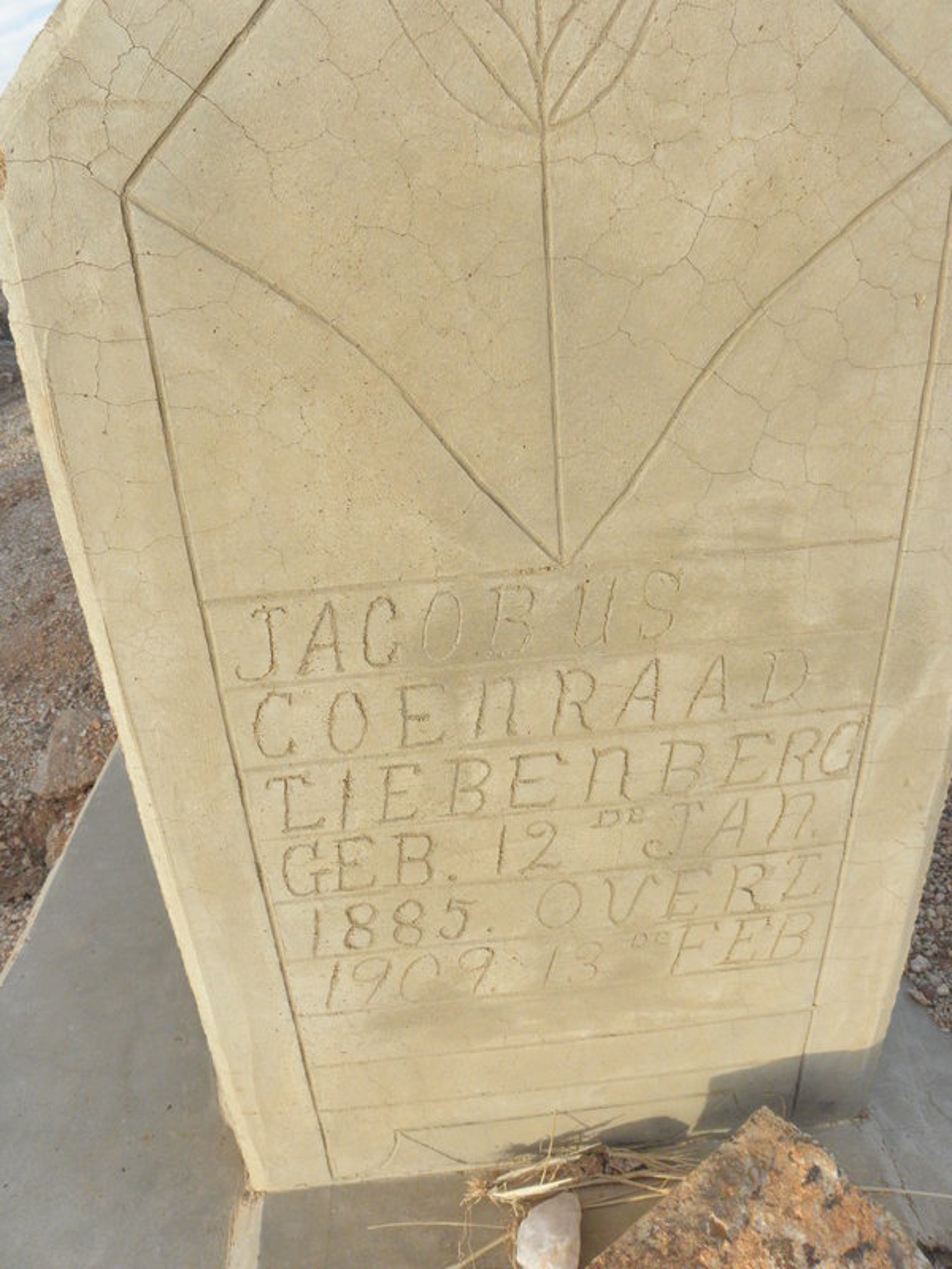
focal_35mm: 26
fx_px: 953
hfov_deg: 53.1
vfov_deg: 67.3
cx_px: 476
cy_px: 634
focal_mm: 4.6
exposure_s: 1/250
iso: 200
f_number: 6.3
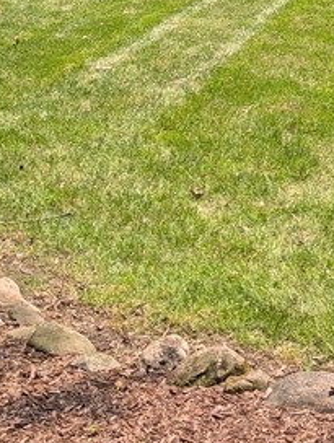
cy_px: -59
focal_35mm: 90
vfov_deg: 20.6
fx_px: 1154
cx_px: 377
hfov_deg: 16.0
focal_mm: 6.81
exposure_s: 1/765
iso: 45
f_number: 1.85
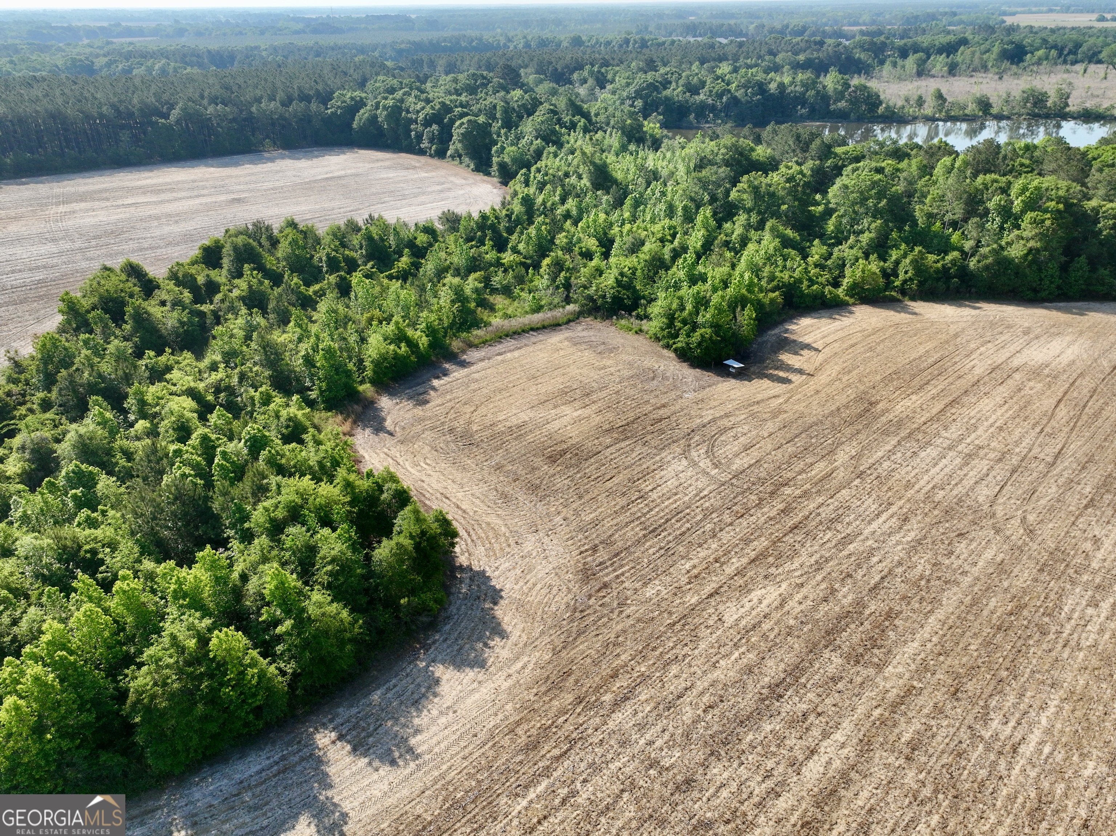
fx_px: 774
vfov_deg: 56.8
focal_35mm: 24
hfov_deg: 71.6
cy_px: 418
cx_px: 558
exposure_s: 1/2000
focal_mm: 12.29
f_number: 2.8
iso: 200
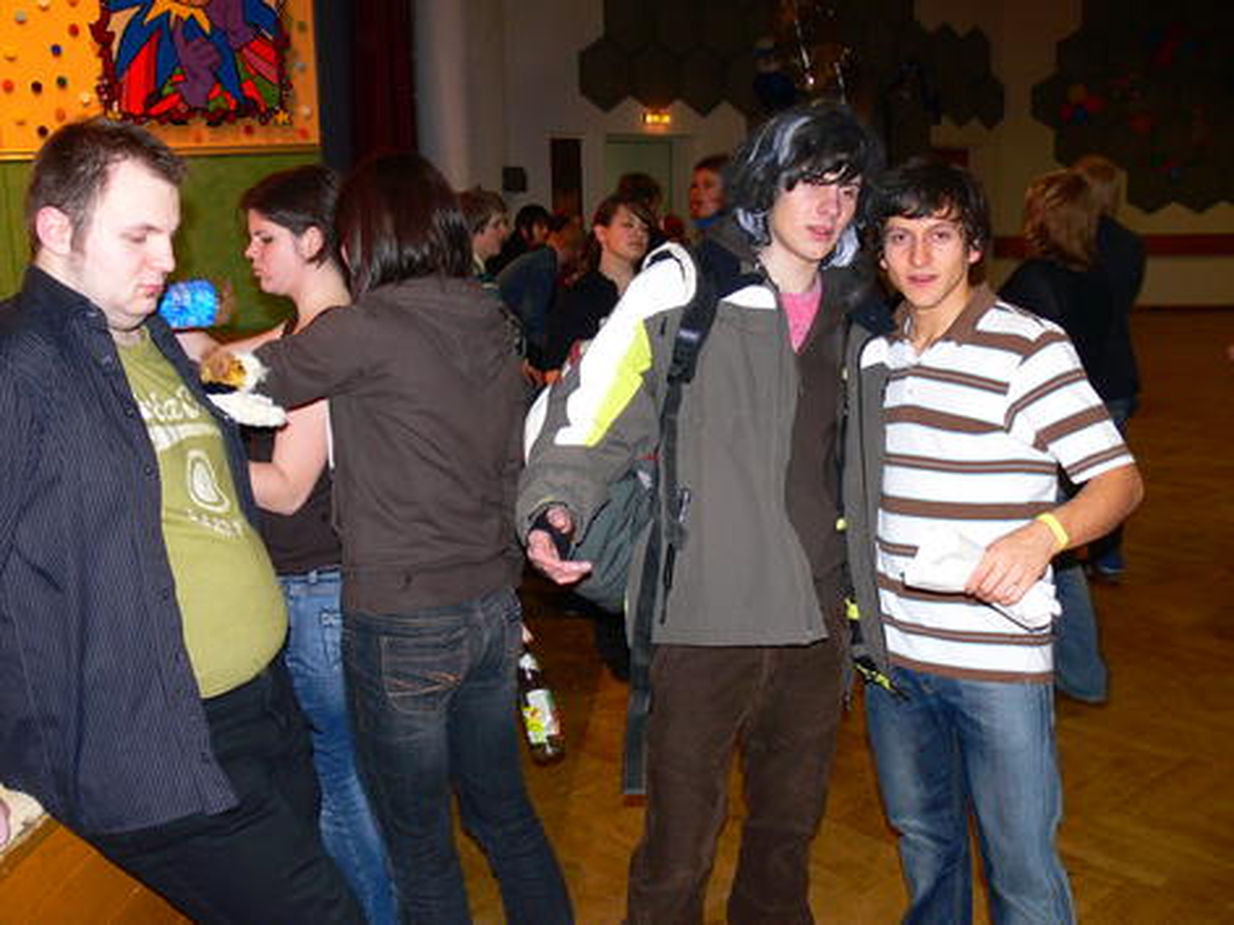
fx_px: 1248
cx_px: 617
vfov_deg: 40.7
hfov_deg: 52.6
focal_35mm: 35
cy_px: 462
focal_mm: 7.4
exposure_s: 1/30
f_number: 2.8
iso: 100
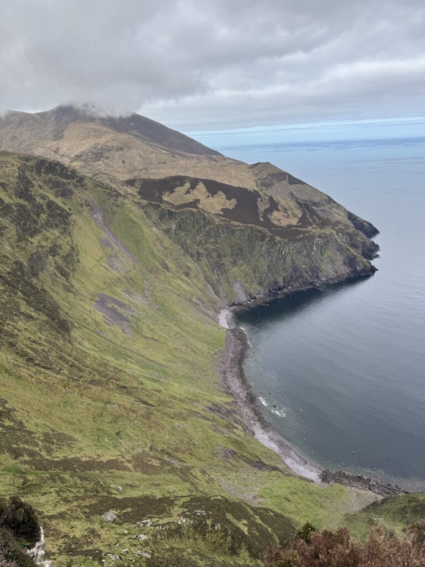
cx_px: 212
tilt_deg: -19.1
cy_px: 284
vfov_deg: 71.6
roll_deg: +2.9
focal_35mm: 24
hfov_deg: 56.8
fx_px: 393
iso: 80
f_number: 1.78
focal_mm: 6.76
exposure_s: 1/2331
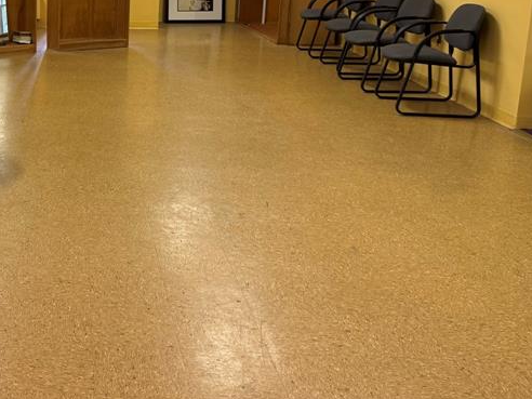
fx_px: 768
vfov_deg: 28.5
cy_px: 82
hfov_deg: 34.7
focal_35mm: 50
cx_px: -1
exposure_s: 1/60
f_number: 1.78
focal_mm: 6.76
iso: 160
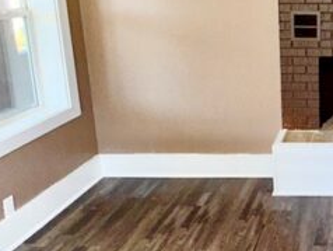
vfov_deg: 30.5
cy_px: 69
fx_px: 453
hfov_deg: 35.2
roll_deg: -0.1
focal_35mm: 47
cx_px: 358
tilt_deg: -11.8
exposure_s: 1/120
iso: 50
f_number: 2.2
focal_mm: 2.22
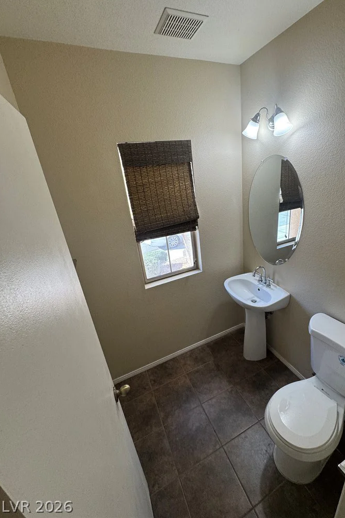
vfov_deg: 100.4
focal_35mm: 15
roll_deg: +6.7
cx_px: 197
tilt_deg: -18.6
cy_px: 252
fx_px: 216
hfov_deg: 76.9
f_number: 2.2
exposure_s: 1/120
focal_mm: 2.22
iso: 160
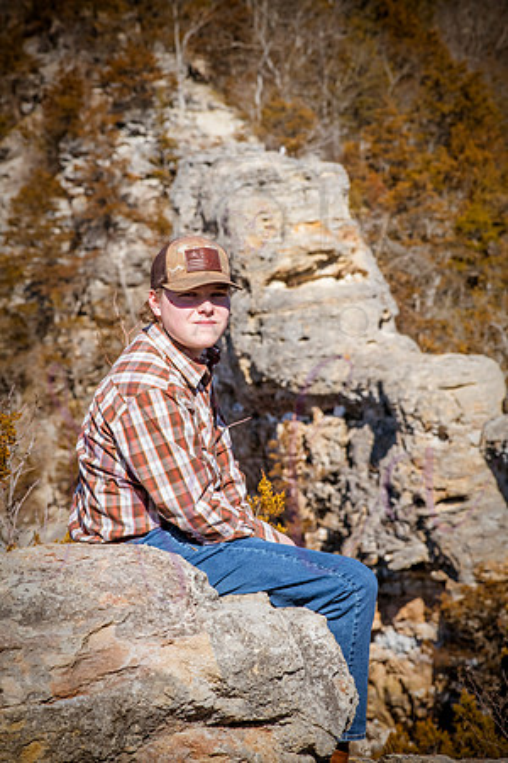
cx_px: 254
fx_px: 2646
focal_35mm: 125
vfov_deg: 16.4
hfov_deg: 11.0
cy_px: 382
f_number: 11
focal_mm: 125
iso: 800
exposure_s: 1/1000
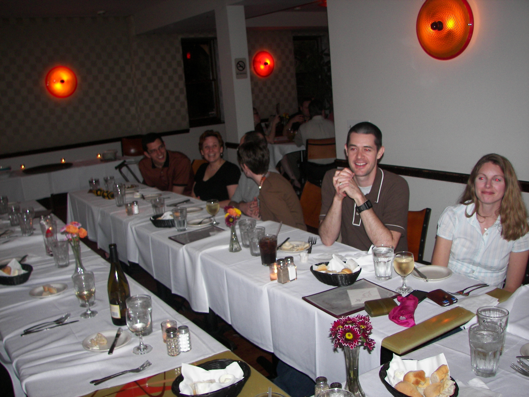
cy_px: 198
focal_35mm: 36
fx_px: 550
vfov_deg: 39.7
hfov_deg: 51.4
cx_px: 264
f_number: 2.8
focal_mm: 6
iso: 100
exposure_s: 1/30
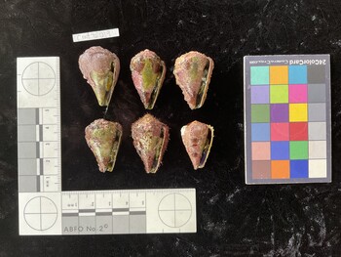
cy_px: 128
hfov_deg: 61.6
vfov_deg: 48.3
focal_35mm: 29
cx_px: 170
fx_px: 286
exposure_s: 1/60
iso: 64
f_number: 1.8
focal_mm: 3
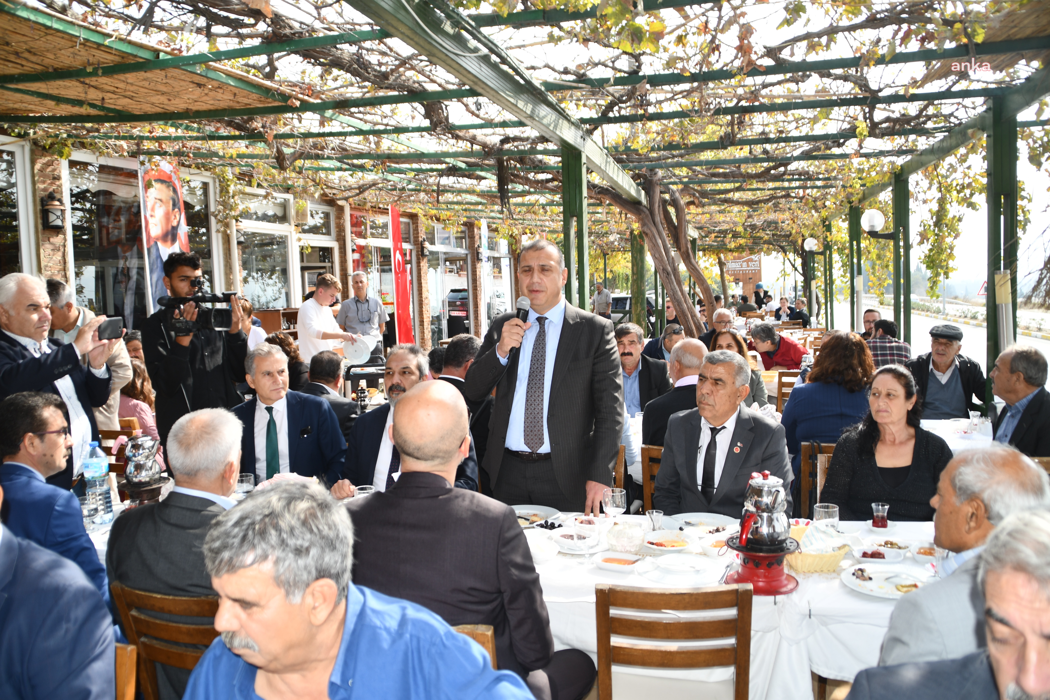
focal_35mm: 27
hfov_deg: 67.4
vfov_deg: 47.9
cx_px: 525
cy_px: 350
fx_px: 787
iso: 100
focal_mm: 18
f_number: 5
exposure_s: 1/250
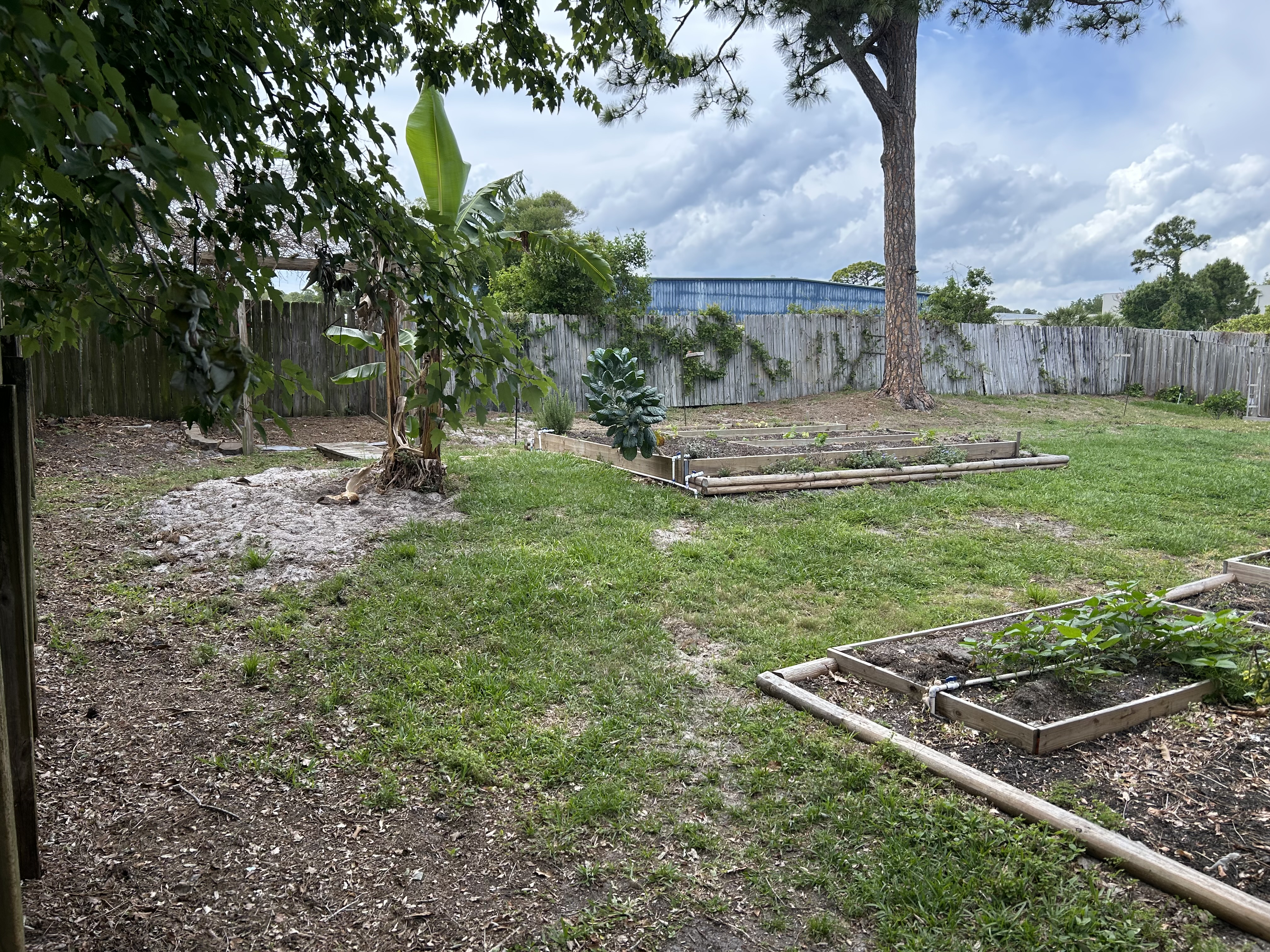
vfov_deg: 53.1
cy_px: 476
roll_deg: -1.2
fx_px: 954
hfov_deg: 67.3
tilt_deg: -8.6
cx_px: 635
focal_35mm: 26
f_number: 1.5
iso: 50
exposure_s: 1/1751
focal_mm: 5.7
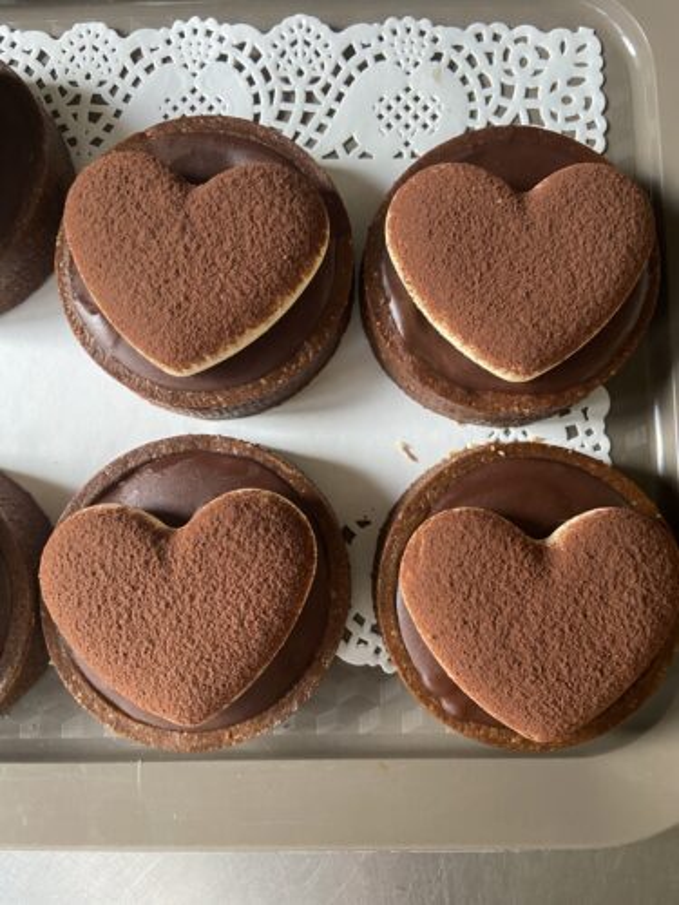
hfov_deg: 53.1
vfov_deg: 67.3
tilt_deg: -85.0
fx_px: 680
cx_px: 340
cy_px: 452
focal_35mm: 26
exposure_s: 1/60
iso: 250
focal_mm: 4.25
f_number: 1.8
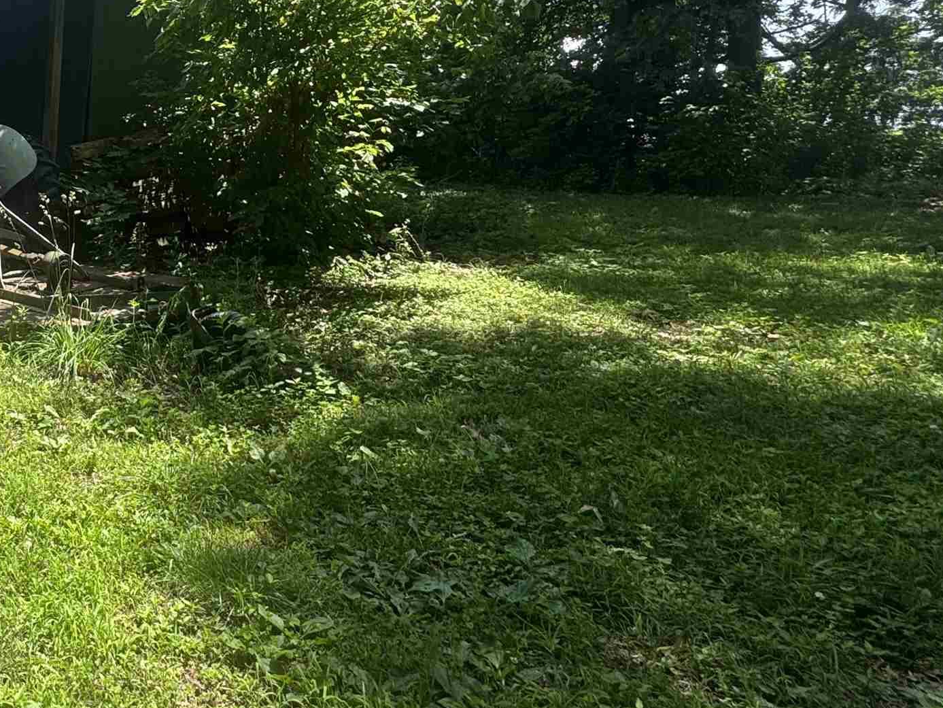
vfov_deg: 44.8
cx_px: -38
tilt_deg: -4.3
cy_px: 233
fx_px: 845
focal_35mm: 31
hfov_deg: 46.7
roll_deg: -2.4
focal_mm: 2.22
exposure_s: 1/518
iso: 40
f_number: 2.2
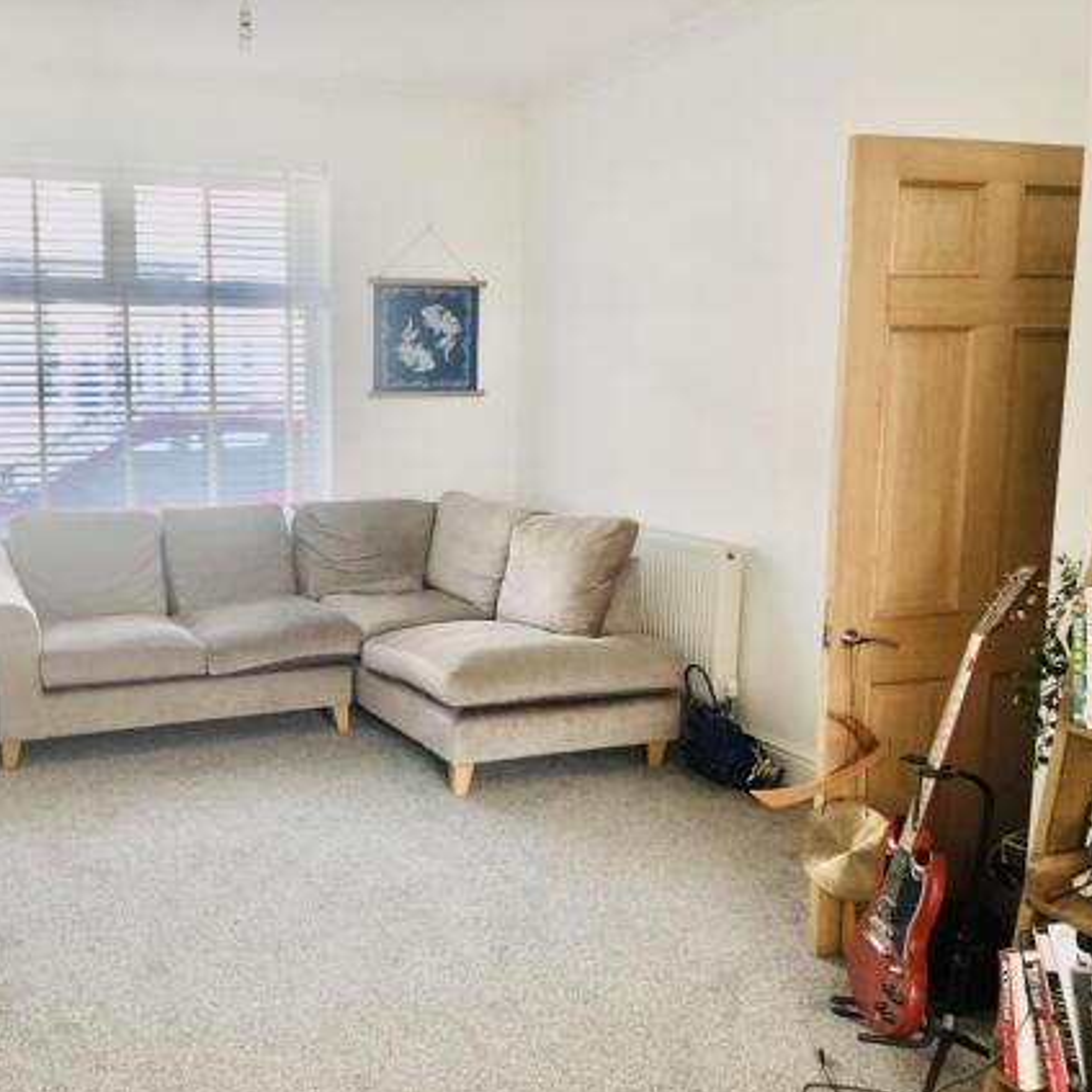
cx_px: 370
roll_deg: +0.4
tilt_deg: -9.2
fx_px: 1213
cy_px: 558
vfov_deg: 48.4
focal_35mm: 34
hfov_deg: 47.7
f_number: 1.8
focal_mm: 3.99
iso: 40
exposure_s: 1/120
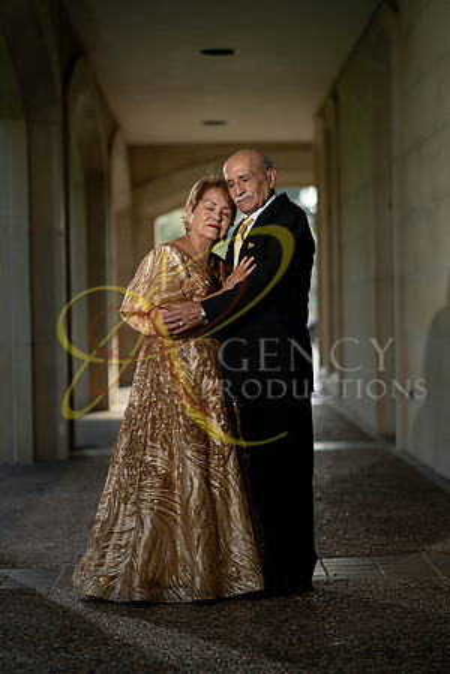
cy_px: 337
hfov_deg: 16.1
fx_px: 1594
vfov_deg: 23.9
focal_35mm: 85
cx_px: 225
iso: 200
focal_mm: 85
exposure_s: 1/1250
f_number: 2.2
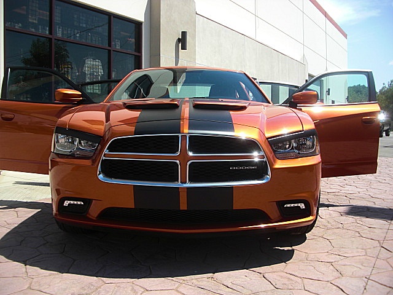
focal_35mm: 36
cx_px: 196
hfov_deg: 51.4
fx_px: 409
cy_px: 148
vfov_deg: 39.7
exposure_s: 1/800
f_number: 2.8
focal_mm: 6.3
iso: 50
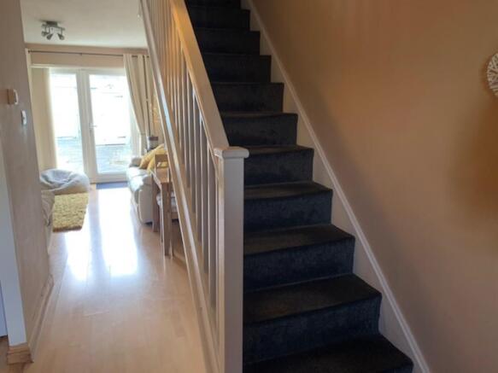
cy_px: 186
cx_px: 249
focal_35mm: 26
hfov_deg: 67.3
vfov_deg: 53.0
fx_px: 374
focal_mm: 4.25
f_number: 1.8
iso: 64
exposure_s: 1/50
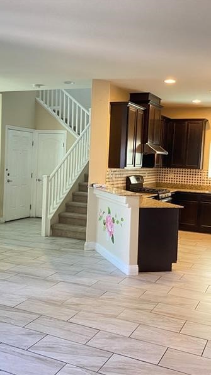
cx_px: 96
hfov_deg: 31.2
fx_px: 378
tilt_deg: -5.2
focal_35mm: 38
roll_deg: -1.6
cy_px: 187
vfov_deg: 52.8
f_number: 1.8
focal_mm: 4.25
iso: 400
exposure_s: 1/60
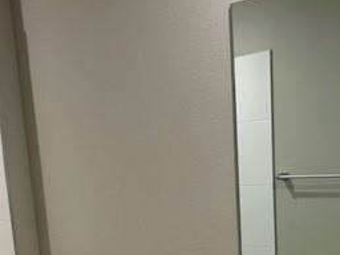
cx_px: 169
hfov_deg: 29.8
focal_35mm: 65
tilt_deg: -12.3
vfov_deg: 21.2
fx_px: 638
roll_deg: +3.8
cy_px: 294
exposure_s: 1/120
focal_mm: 5.7
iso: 100
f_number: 1.5
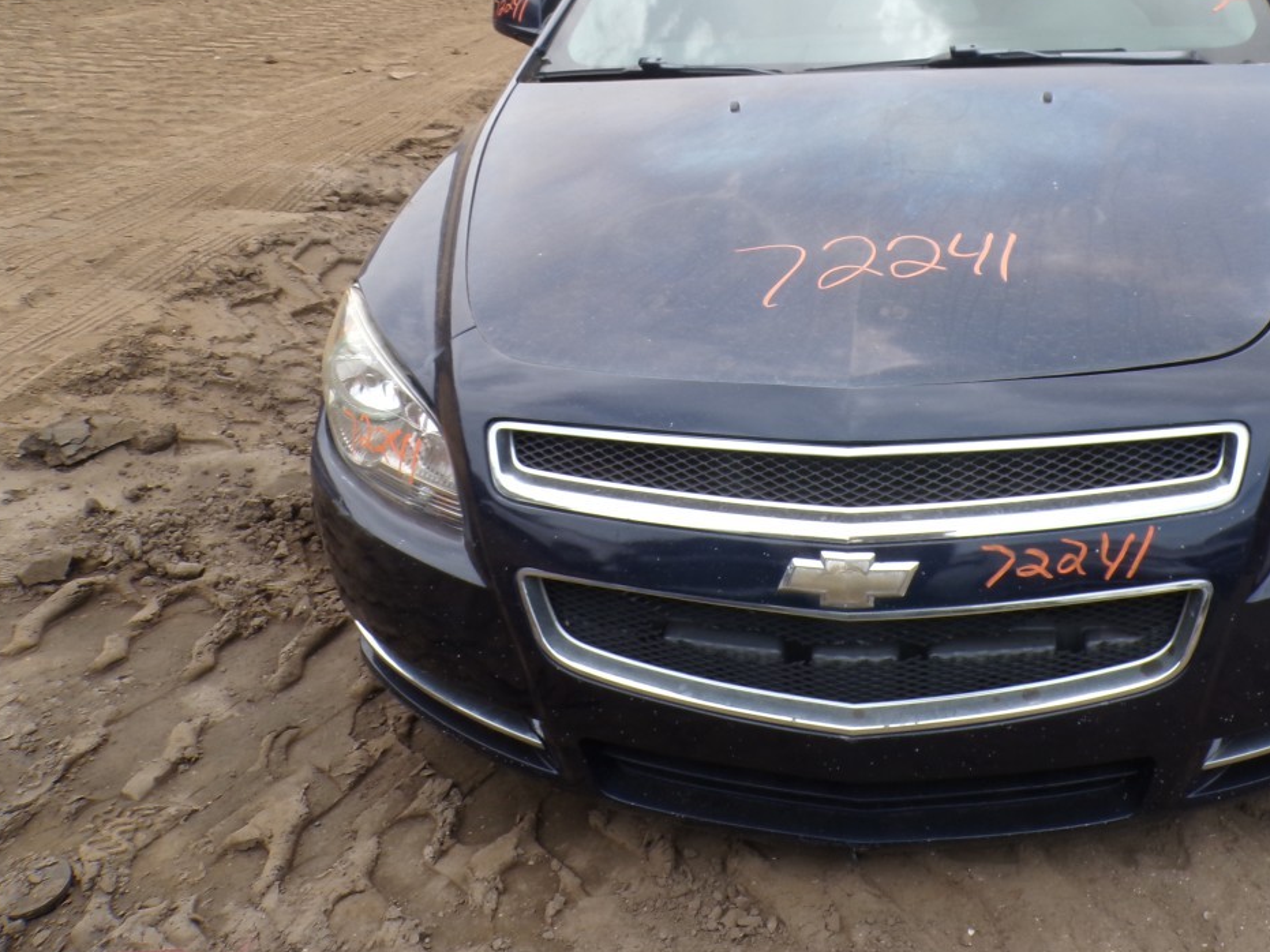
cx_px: 858
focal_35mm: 33
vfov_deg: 42.5
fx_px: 1211
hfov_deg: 54.1
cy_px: 331
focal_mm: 4.3
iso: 100
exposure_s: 1/170
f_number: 5.8
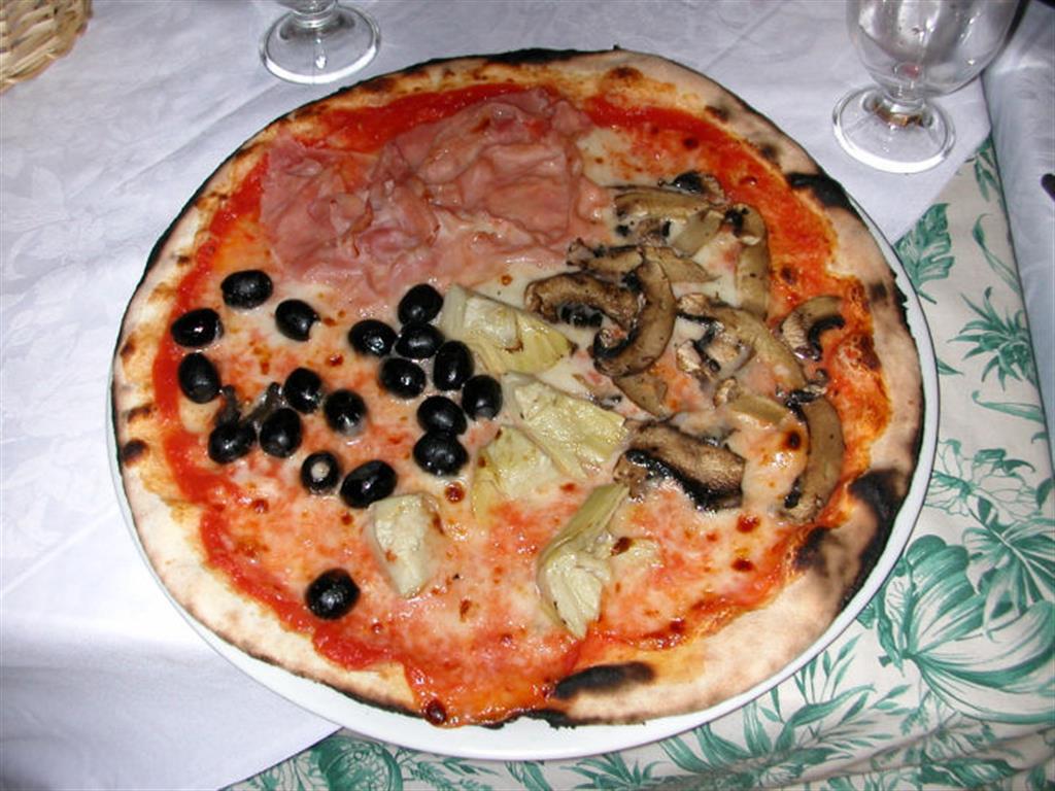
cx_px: 528
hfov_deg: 50.1
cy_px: 396
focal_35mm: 37
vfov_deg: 38.7
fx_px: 1128
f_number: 2.7
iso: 100
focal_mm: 5.6
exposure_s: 1/59.9
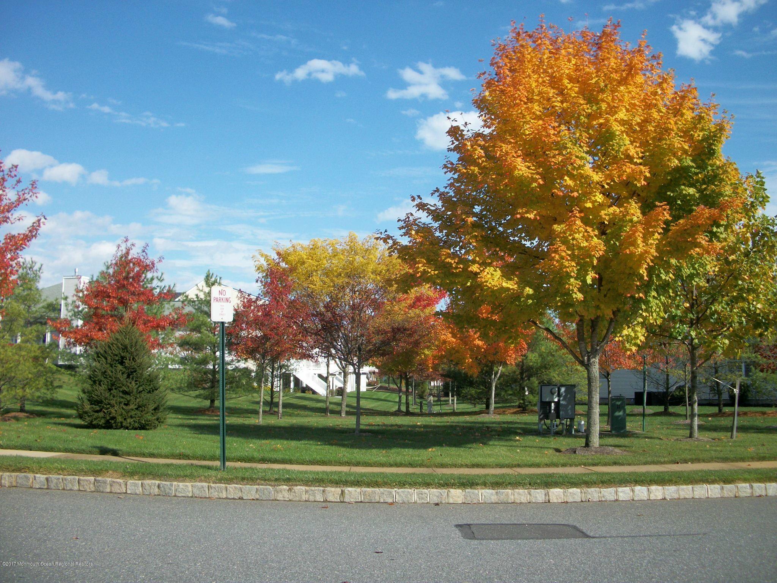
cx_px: 388
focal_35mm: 35
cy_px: 292
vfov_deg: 40.7
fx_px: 786
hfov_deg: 52.6
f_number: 8.8
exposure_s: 1/160
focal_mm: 6.3
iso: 80
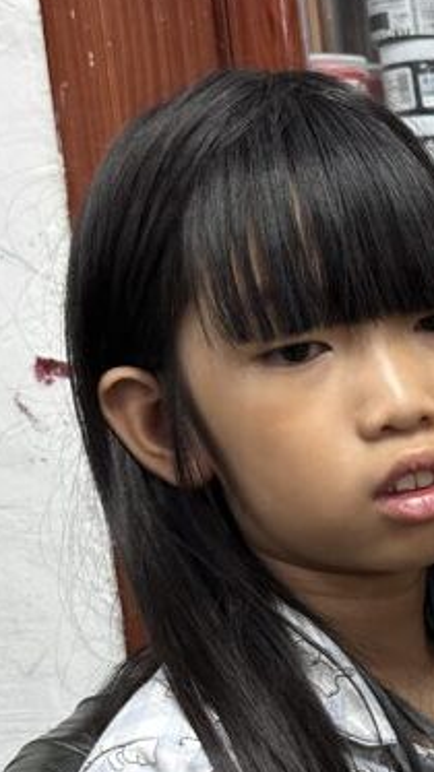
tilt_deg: -11.2
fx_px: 1434
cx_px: 701
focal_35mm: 70
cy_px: 489
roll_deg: +2.6
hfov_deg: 15.5
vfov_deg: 30.0
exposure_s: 1/100
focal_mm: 6.86
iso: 160
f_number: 1.78
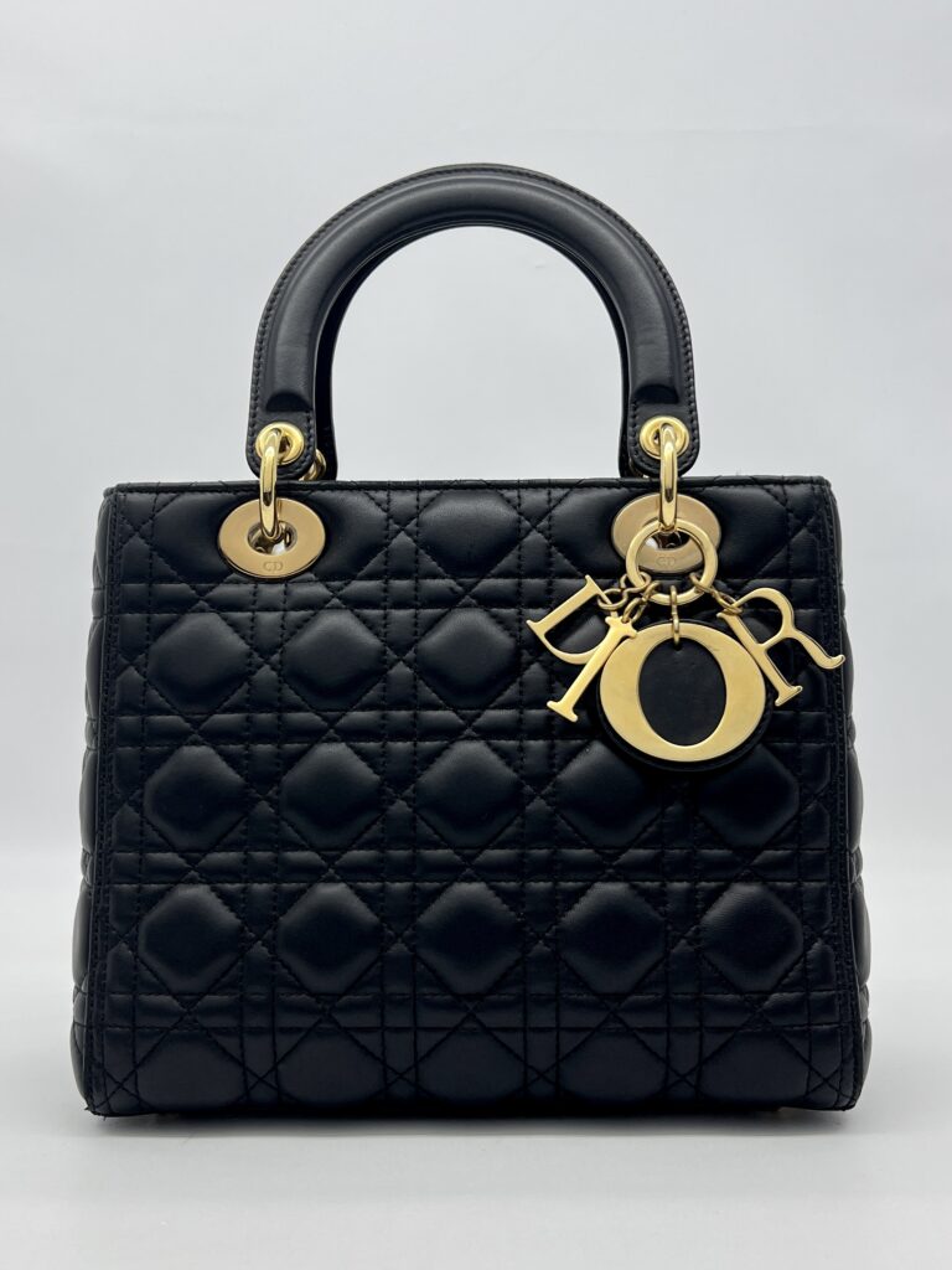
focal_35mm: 26
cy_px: 635
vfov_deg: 67.3
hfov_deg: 53.1
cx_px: 476
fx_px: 953
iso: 40
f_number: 1.5
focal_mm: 5.7
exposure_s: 1/217
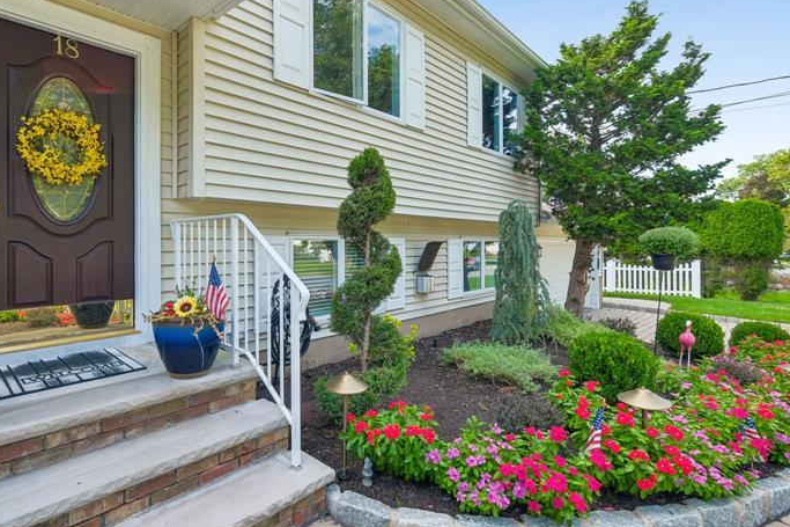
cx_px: 327
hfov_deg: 89.2
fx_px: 395
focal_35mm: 18
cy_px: 241
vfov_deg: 67.2
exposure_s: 1/320
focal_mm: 8
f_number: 5.6
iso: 400
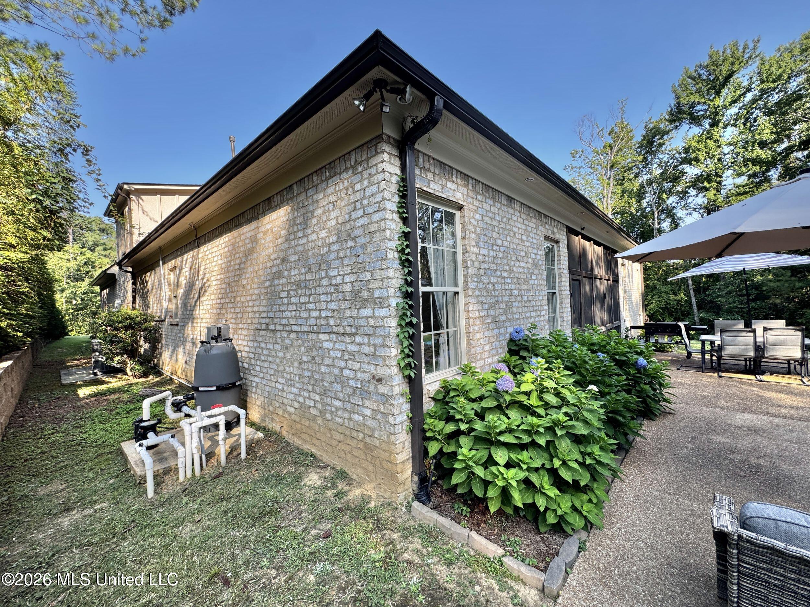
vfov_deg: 85.7
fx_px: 328
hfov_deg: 102.1
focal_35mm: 14
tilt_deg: +0.9
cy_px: 304
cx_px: 405
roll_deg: +2.1
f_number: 2.2
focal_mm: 2.22
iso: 40
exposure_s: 1/261
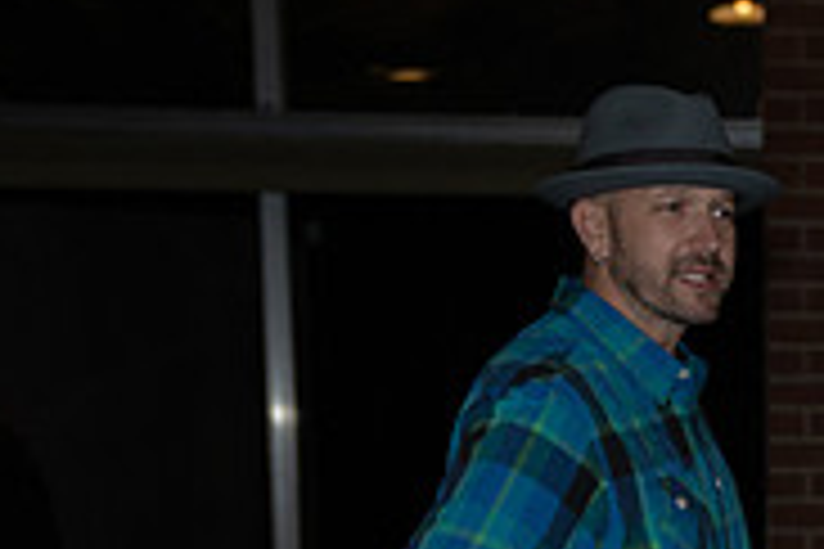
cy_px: 736
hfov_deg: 19.0
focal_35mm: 95
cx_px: 1211
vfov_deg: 13.8
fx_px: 2174
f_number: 2.8
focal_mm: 30
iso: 2500
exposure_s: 1/250
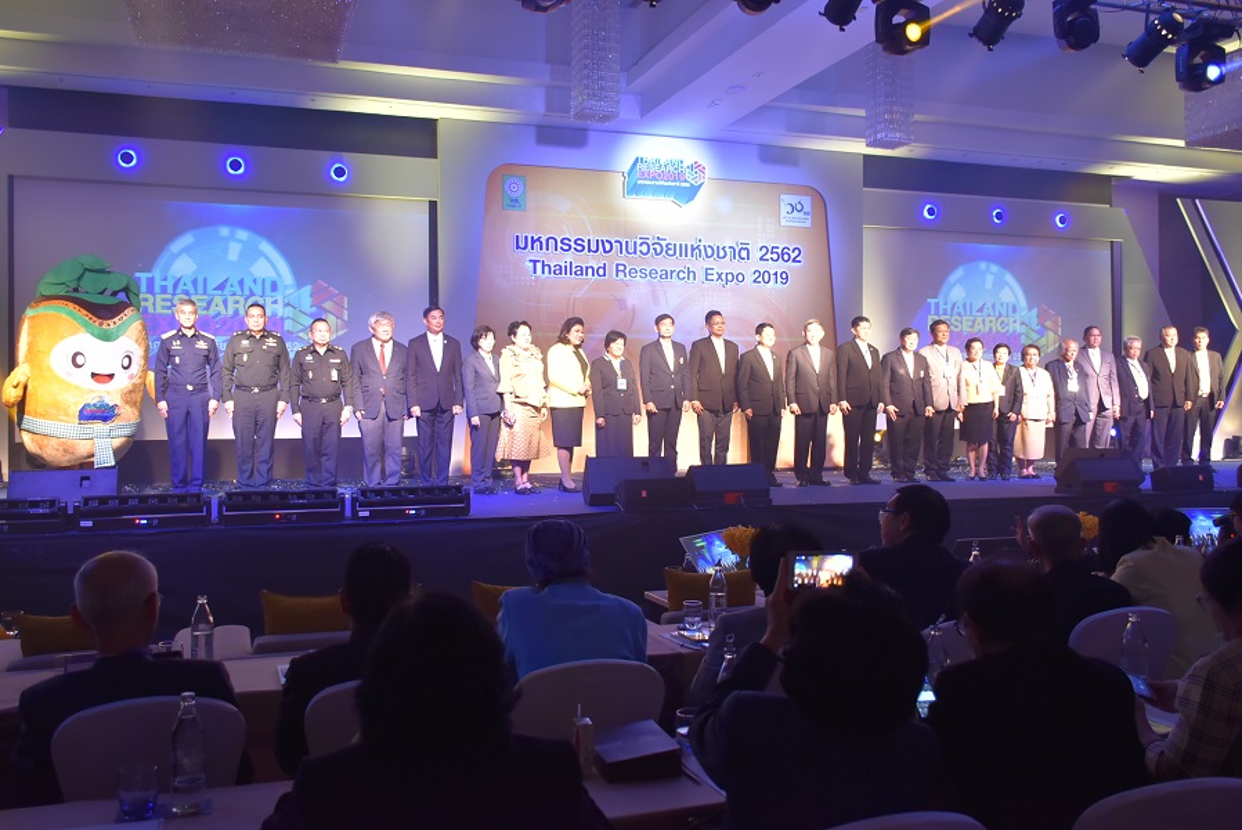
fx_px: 1139
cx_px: 621
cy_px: 415
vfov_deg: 40.0
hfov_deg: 57.2
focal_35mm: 33
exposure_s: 1/60
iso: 800
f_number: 3.5
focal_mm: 22
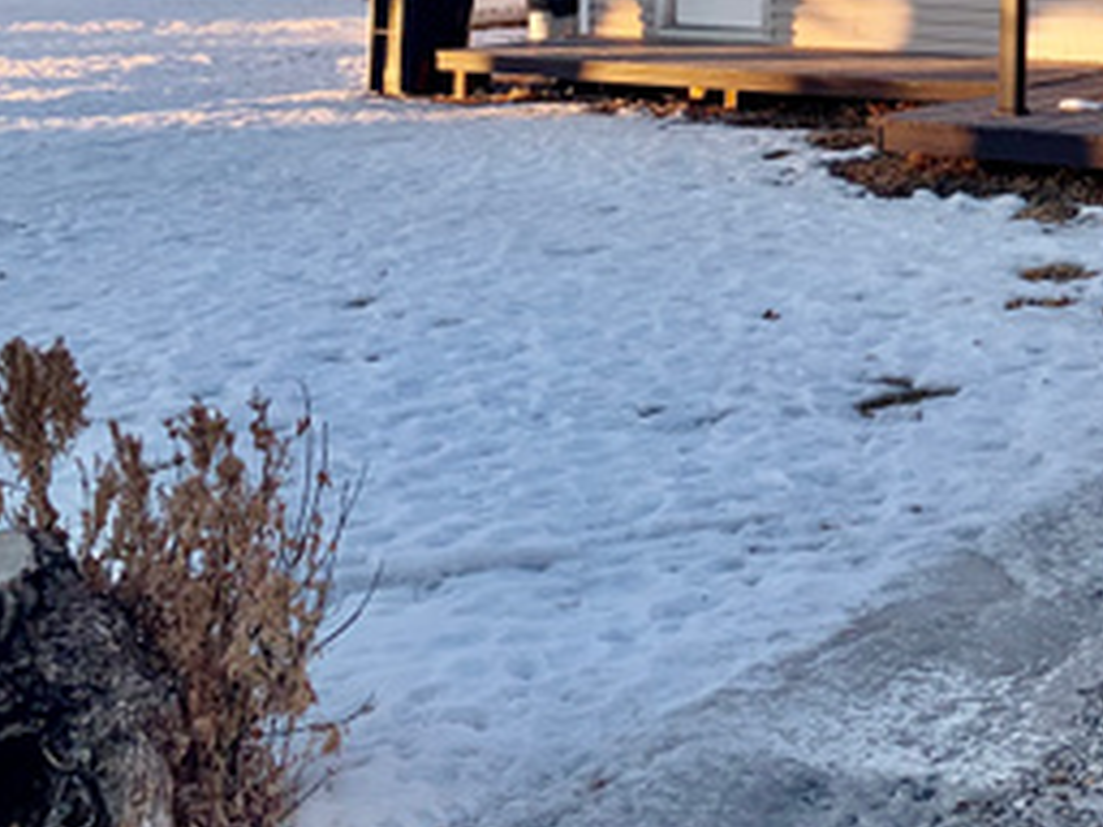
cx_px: 1232
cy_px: -116
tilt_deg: -0.3
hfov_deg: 27.2
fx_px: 2071
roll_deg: -0.4
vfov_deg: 21.3
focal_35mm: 65
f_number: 1.8
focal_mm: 4.25
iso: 25
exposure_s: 1/251
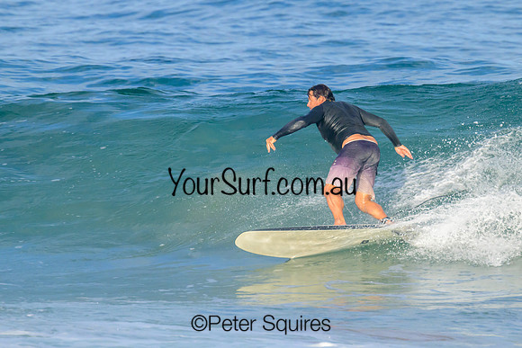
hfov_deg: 2.3
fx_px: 13168
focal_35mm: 908
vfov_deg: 1.5
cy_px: 113
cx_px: 299
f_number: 11
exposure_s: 1/1600
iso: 1000
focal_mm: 660
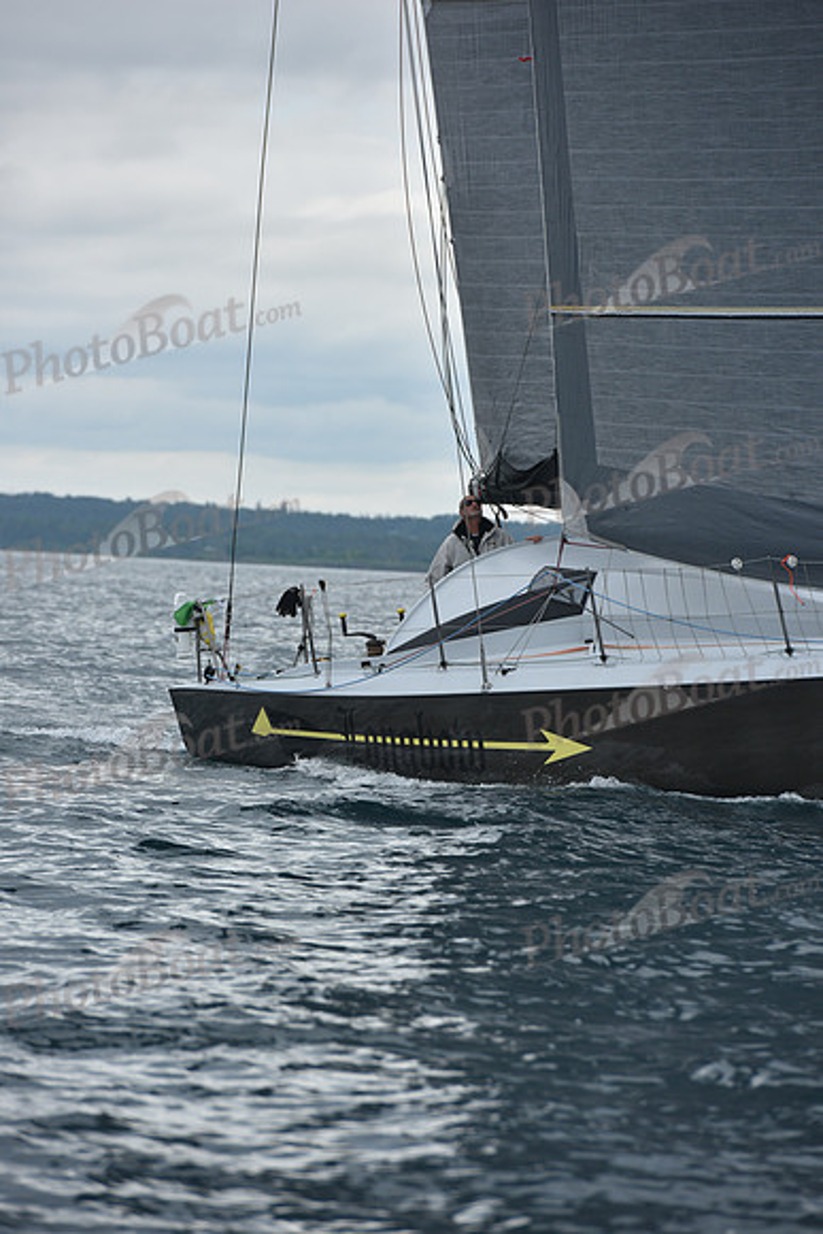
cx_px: 412
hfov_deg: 6.9
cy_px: 617
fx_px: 6854
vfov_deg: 10.3
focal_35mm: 200
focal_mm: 200
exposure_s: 1/800
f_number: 6.3
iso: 250
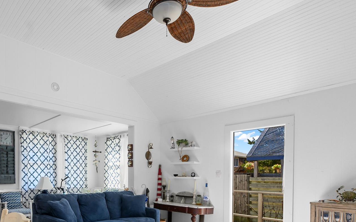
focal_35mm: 23
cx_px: 118
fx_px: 223
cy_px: 181
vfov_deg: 49.5
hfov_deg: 74.7
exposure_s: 1/400
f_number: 7.1
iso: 320
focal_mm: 14
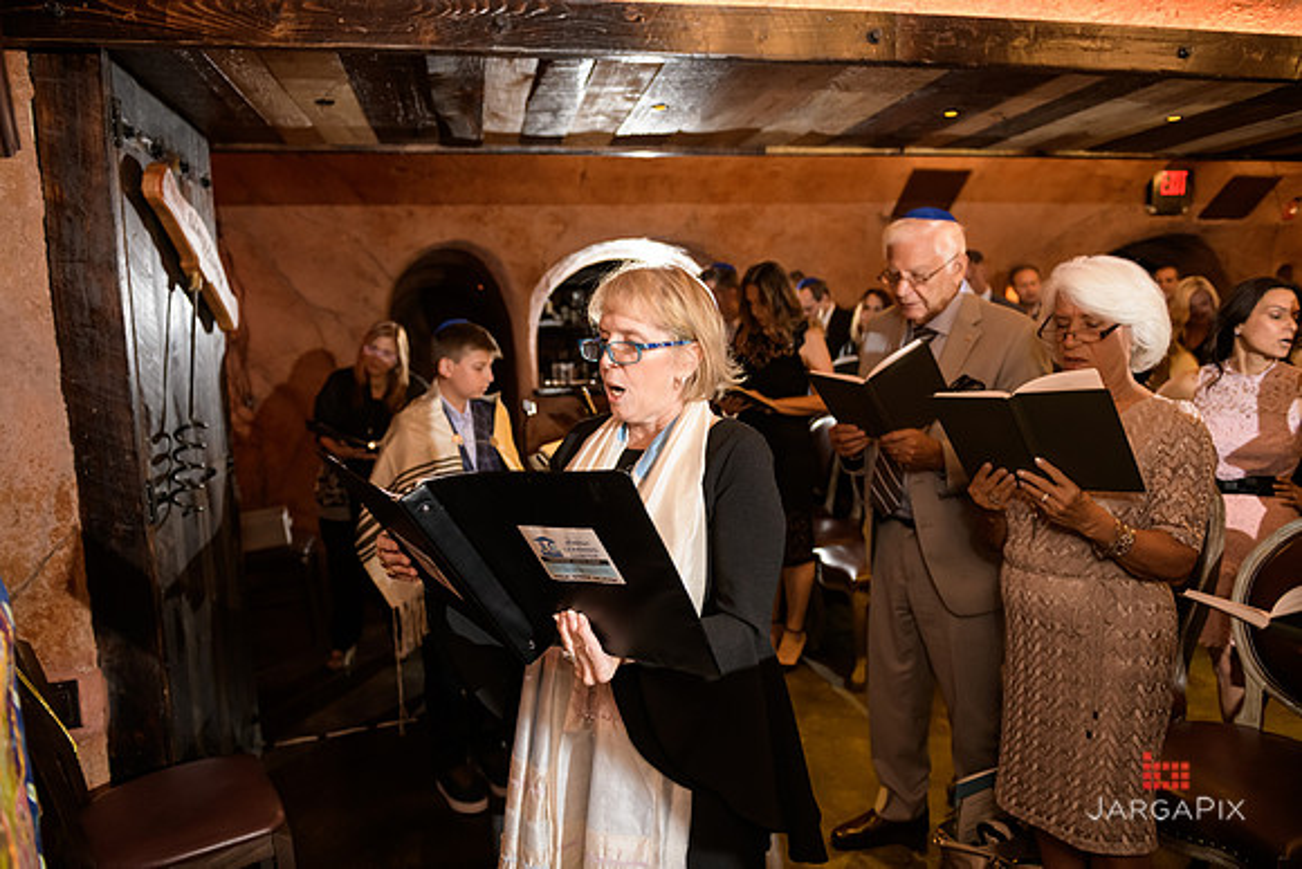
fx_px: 868
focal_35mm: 24
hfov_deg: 73.7
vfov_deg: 53.2
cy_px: 434
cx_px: 651
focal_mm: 24
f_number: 3.2
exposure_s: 1/125
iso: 1600
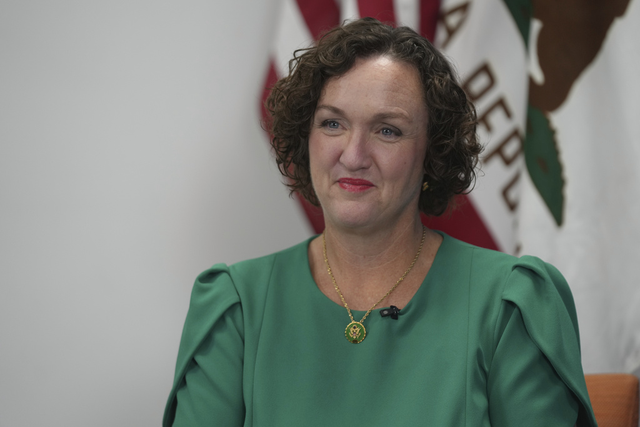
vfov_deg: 9.6
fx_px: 2542
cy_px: 214
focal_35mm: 143
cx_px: 320
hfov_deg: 14.3
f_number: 2.8
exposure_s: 1/200
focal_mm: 143
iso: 800
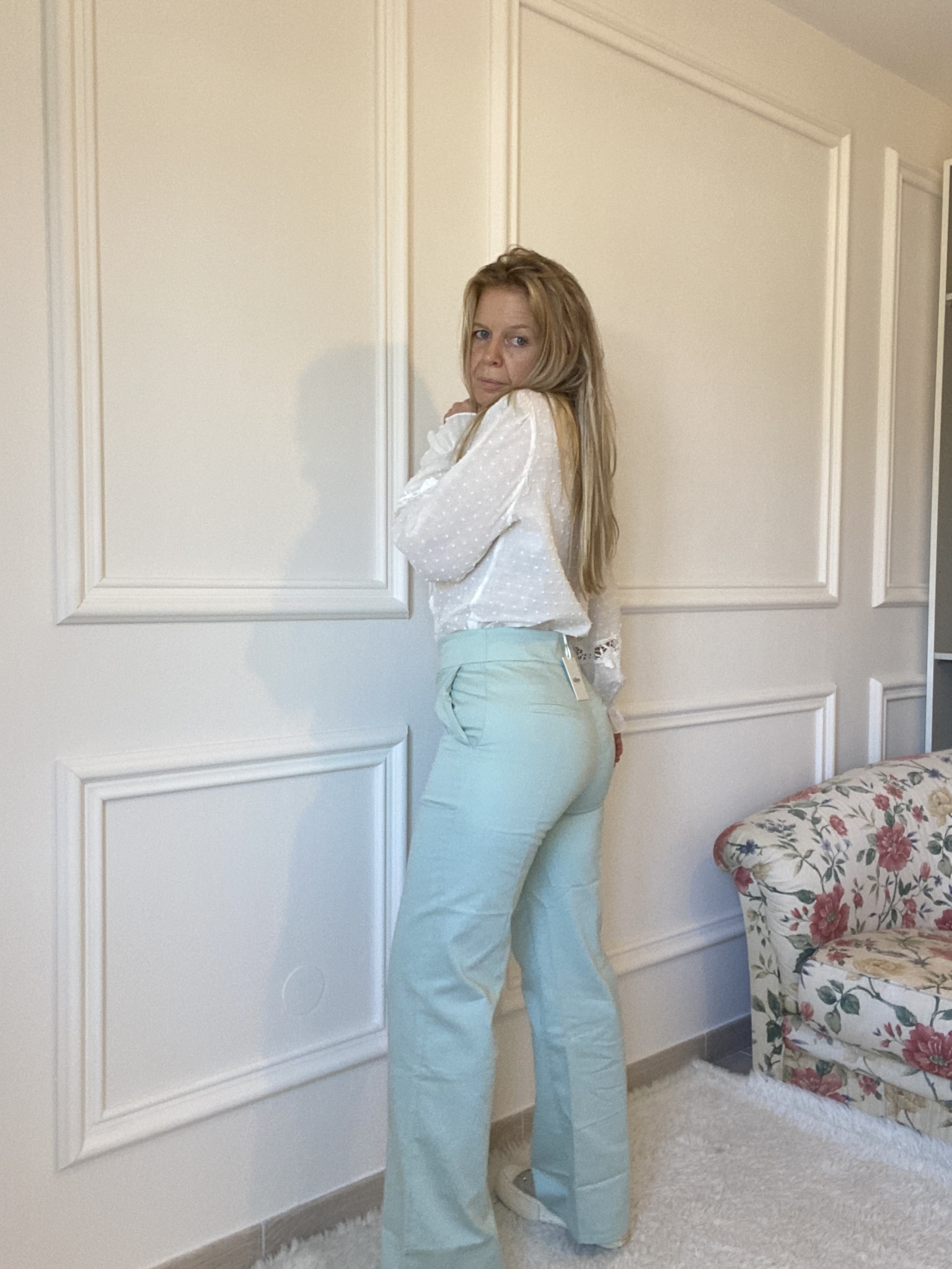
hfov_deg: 46.8
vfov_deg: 60.0
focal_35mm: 30
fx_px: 1100
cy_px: 634
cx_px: 476
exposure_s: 1/86
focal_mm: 2.71
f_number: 2.2
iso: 100
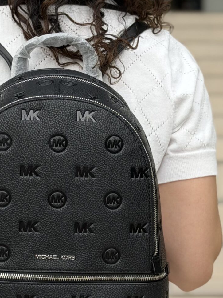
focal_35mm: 127
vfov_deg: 15.5
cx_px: 68
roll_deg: -0.2
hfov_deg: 11.7
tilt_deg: -2.2
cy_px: 178
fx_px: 1091
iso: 64
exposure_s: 1/712
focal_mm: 6.76
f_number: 1.78
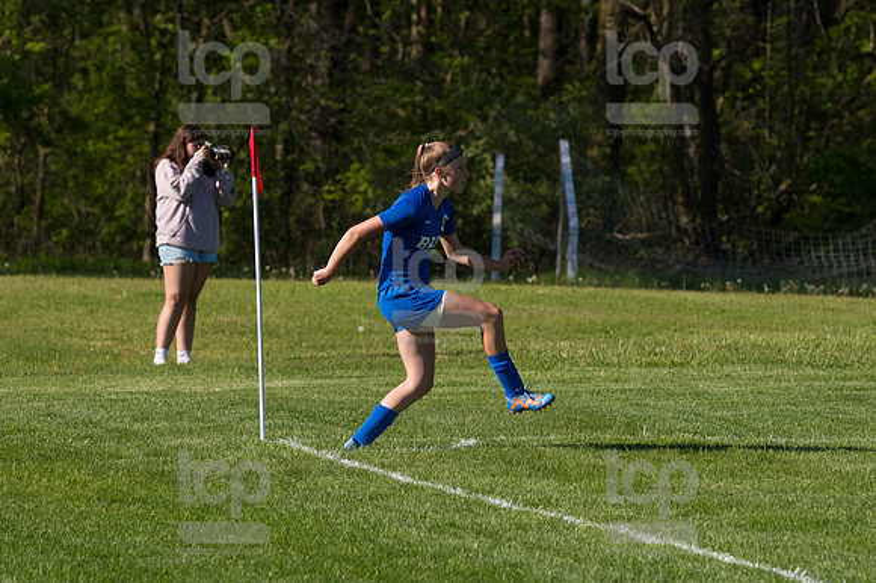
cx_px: 438
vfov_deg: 5.6
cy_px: 292
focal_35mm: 247
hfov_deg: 8.3
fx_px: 6007
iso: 250
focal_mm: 165
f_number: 5.6
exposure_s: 1/1600
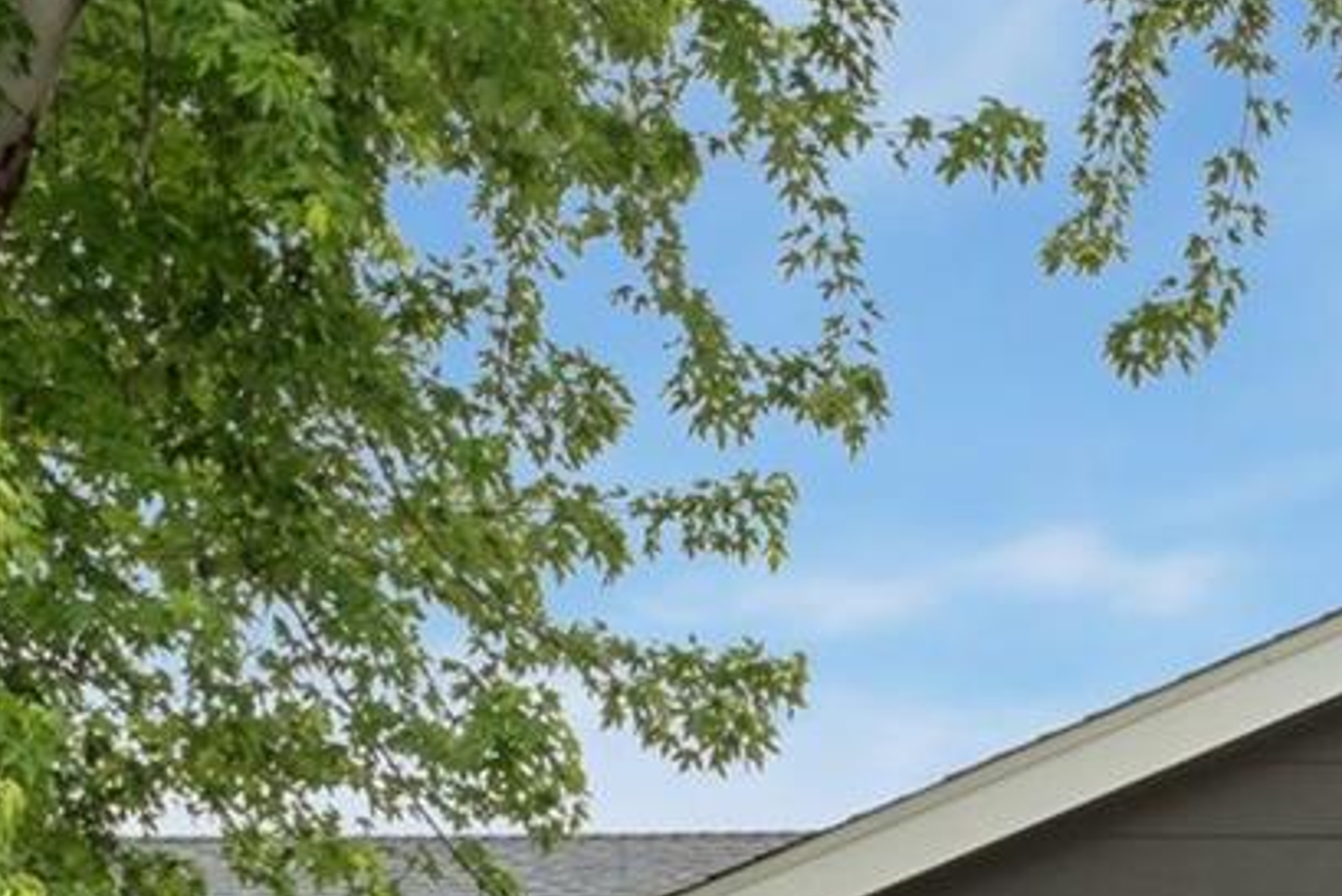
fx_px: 4810
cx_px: 1608
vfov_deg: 10.4
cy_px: 1250
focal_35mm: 129
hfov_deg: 15.3
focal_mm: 33
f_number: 9
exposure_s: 1/320
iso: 400
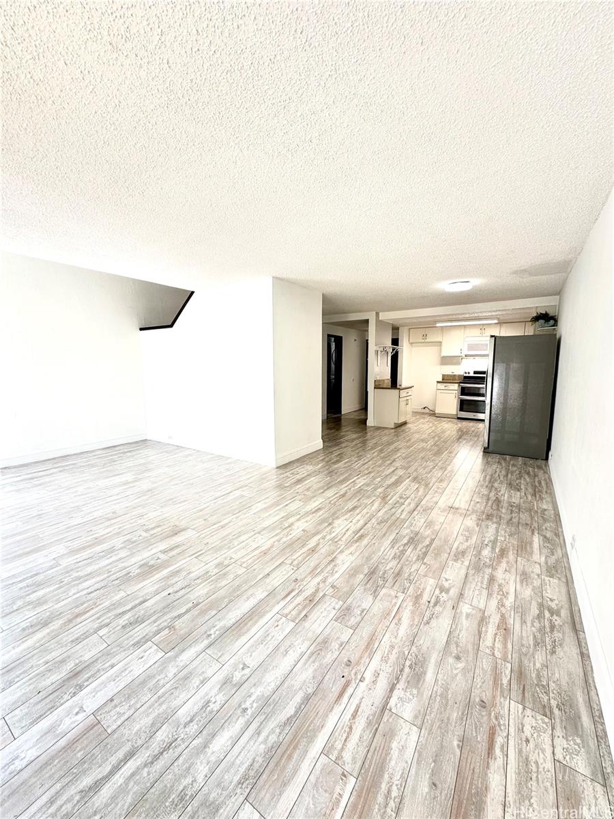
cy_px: 410
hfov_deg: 85.7
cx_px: 307
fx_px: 331
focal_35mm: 14
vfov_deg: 102.1
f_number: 2.2
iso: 50
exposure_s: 1/99
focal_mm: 2.22
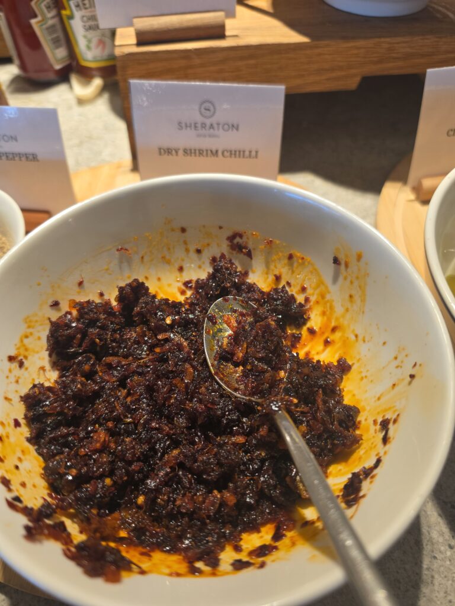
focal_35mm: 23
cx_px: 228
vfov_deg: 73.9
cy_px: 303
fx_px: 403
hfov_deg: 58.9
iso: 80
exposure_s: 1/100
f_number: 1.4
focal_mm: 6.5
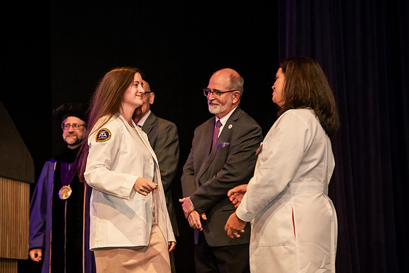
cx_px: 204
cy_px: 136
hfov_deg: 19.5
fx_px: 1193
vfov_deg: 13.0
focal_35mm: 105
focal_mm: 105
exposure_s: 1/200
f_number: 3.5
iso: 3200
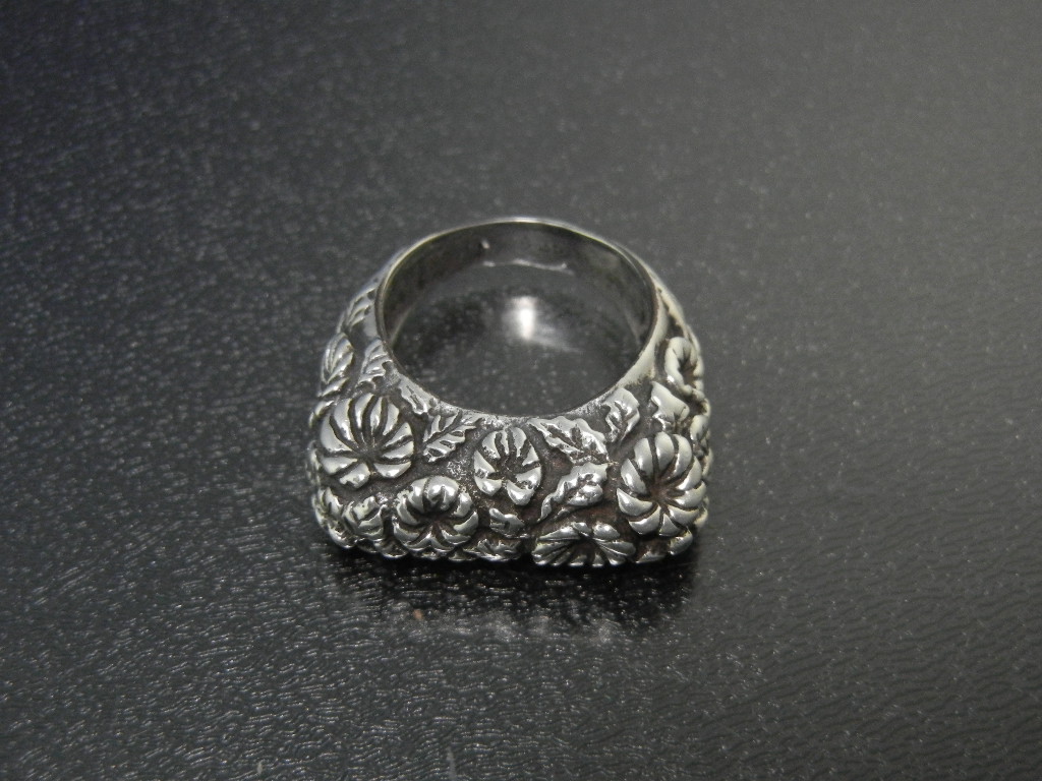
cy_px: 390
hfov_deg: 32.7
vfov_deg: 24.8
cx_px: 521
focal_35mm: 59
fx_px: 1776
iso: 800
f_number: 8
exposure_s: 1/30
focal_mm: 10.6
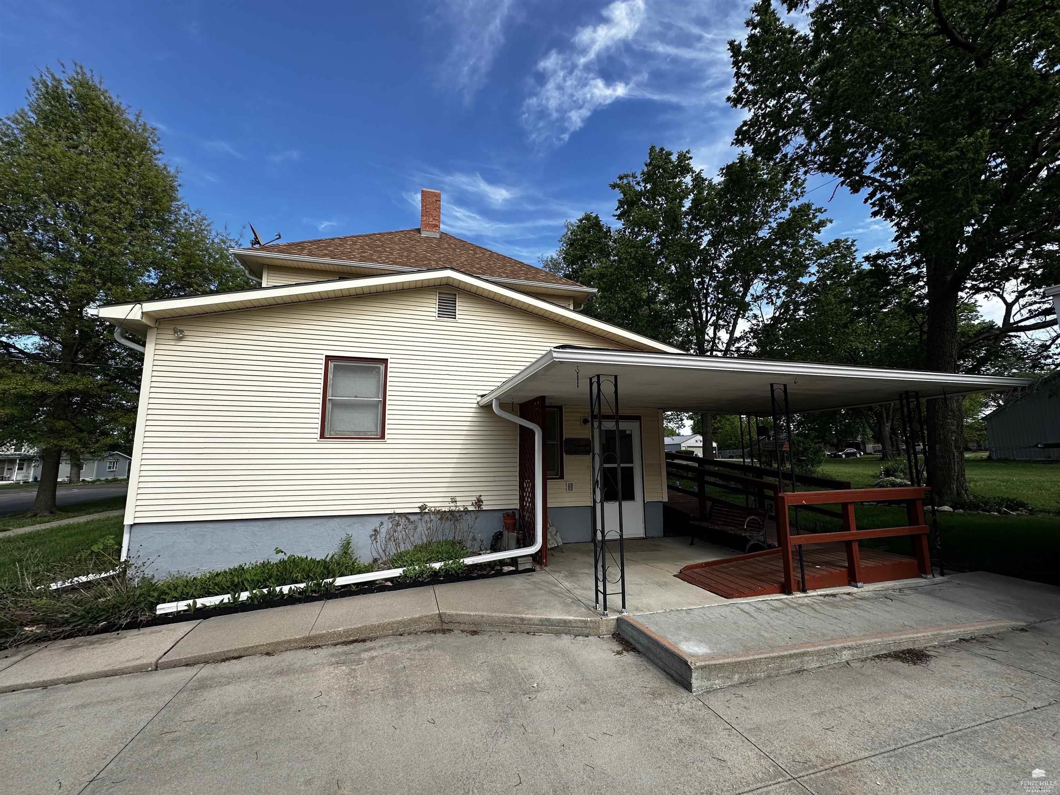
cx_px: 530
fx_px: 429
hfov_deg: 102.1
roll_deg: +0.6
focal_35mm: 14
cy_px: 398
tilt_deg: +8.1
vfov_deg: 85.7
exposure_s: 1/1233
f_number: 2.2
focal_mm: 2.22
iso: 50
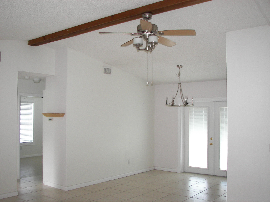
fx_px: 281
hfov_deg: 51.4
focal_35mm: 36
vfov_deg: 39.7
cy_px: 101
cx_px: 135
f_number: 2.8
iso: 100
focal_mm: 6
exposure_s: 1/30
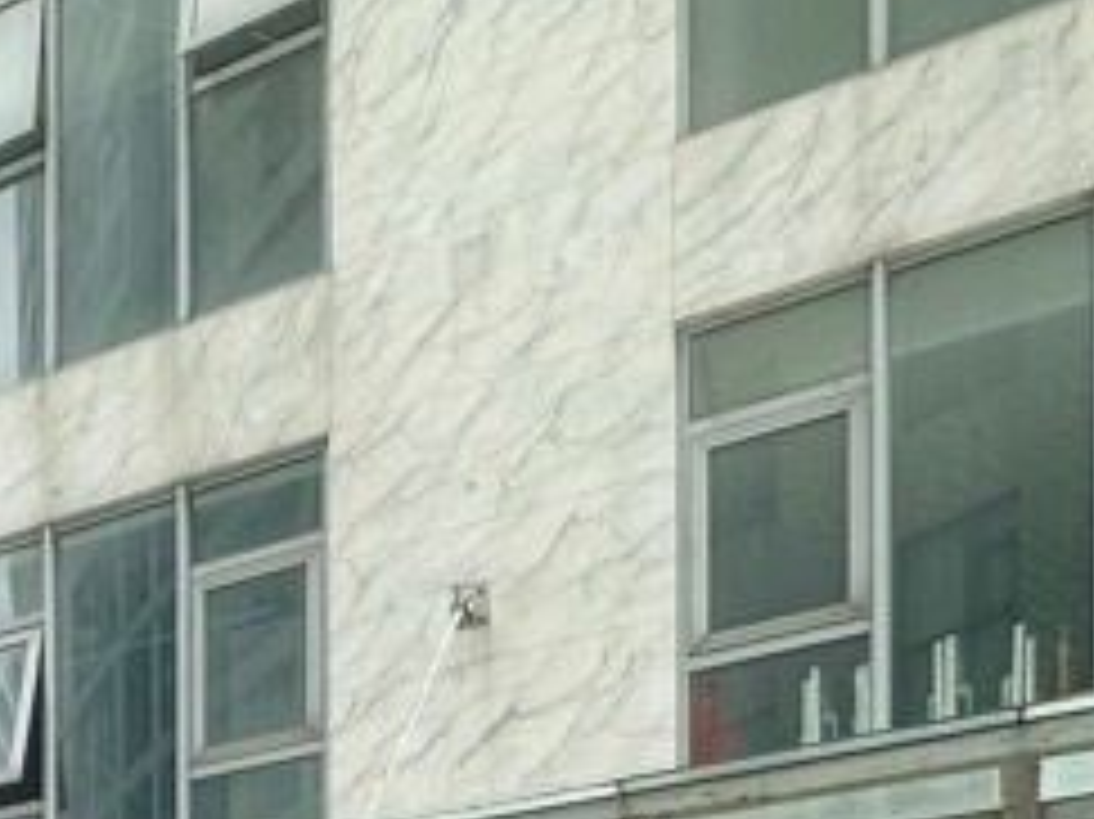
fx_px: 1864
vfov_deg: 19.4
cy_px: 1422
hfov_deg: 27.3
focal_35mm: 59
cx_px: -333
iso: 40
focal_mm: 2.22
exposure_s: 1/401
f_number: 2.2
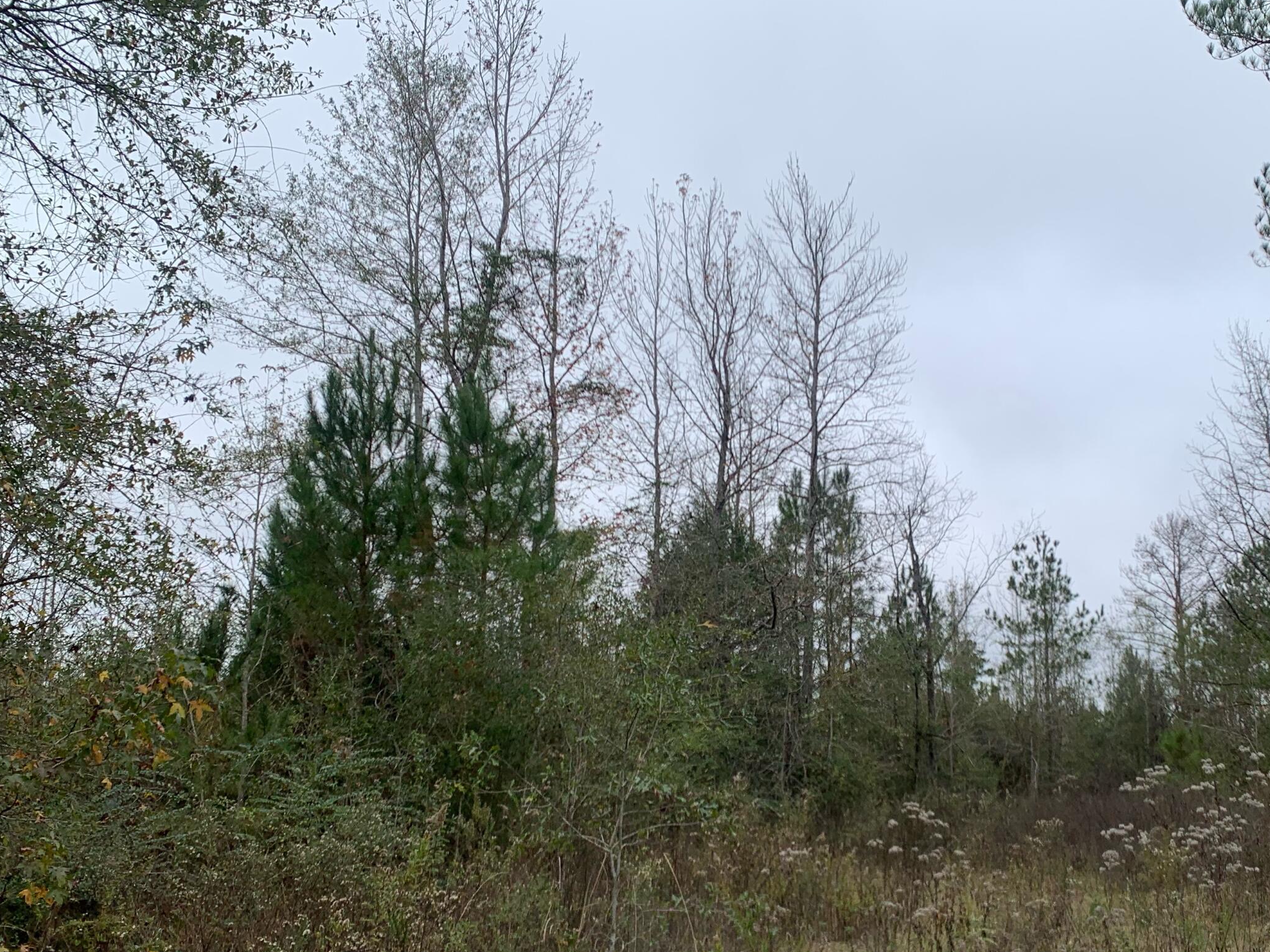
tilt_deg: +9.2
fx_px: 1394
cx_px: 825
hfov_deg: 48.3
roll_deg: +2.0
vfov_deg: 37.5
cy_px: 598
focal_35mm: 38
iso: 25
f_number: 1.8
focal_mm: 4.25
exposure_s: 1/594
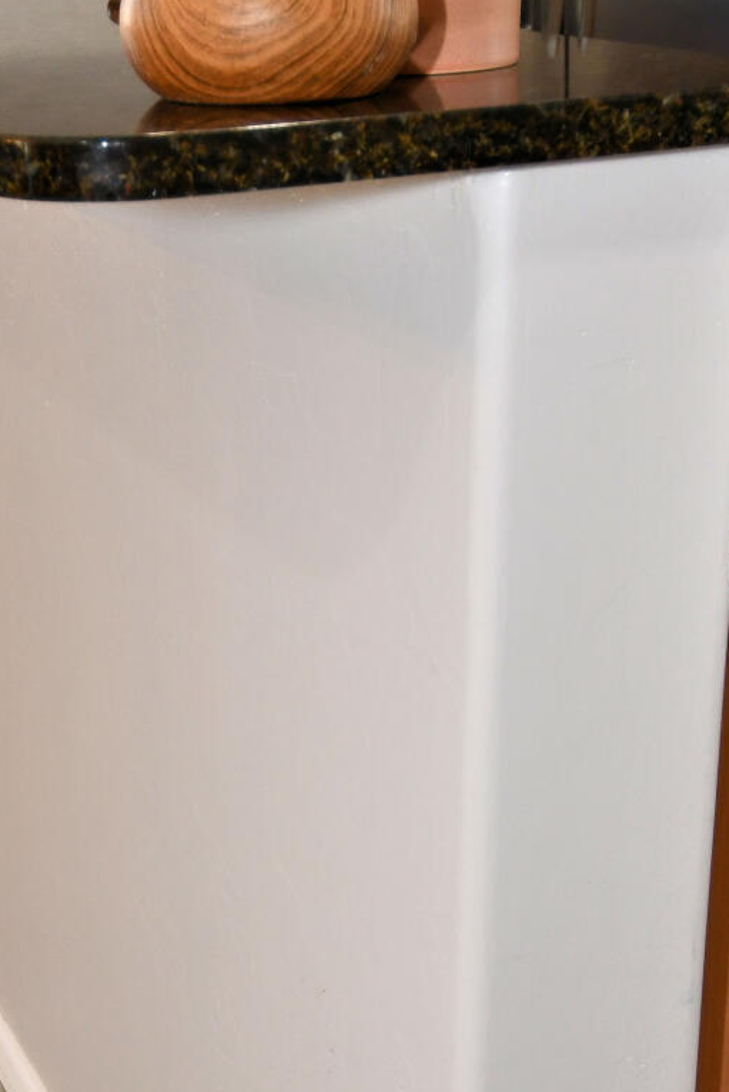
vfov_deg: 21.6
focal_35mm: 94
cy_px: 656
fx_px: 2854
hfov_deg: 14.5
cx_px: 249
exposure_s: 1/60
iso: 360
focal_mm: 24
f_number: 4
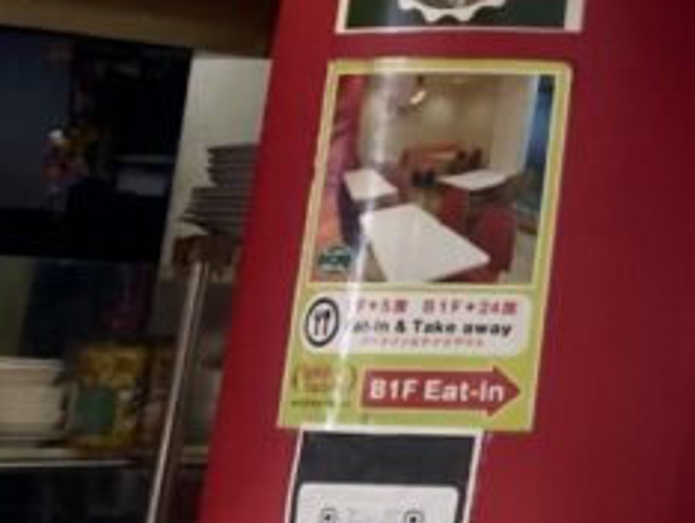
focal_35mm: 153
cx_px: 1800
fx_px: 3075
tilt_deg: +12.5
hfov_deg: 10.6
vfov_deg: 9.4
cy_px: -336
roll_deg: -2.7
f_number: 1.8
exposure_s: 1/100
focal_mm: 3.99
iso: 32
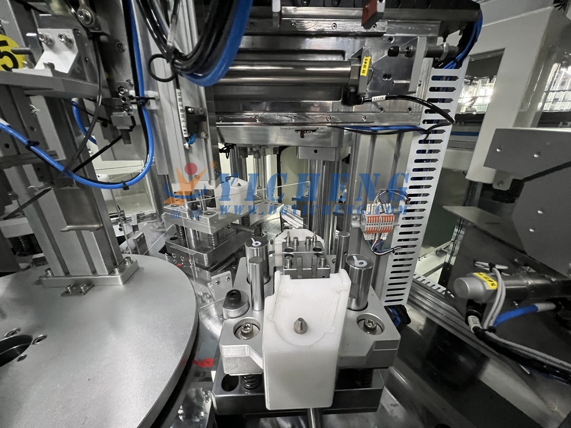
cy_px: 214
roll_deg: +0.3
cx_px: 286
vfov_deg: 89.9
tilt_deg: -22.6
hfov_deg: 106.2
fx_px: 214
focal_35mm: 13
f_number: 1.8
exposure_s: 1/41
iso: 1000
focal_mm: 1.57
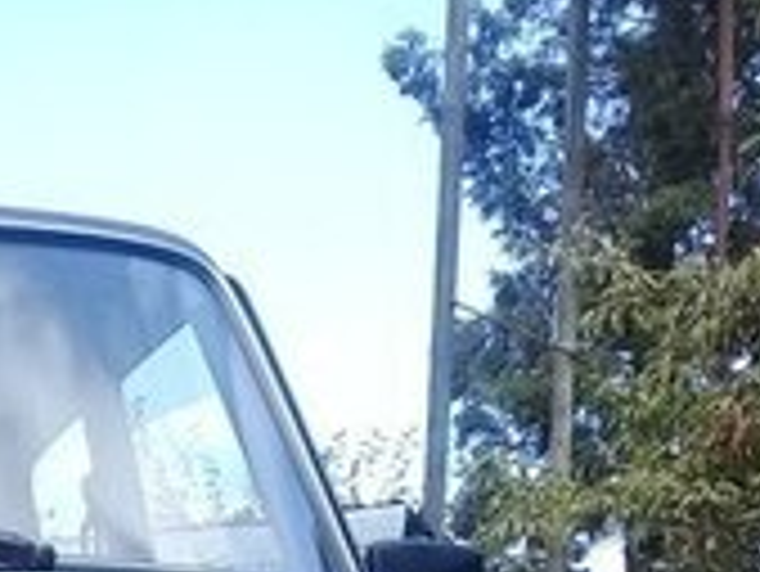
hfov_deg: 15.2
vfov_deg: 11.4
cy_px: 1002
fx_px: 2658
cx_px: -333
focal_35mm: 121
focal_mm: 3.3
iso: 50
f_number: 2.2
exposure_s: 1/380
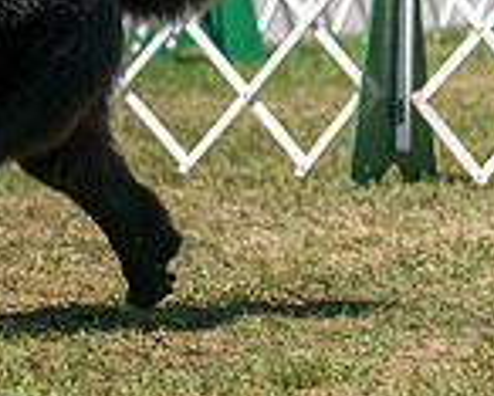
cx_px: -191
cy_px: -193
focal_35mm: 598
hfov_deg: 3.2
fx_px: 8749
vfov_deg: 2.6
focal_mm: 138
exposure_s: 1/1600
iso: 200
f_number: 4.5
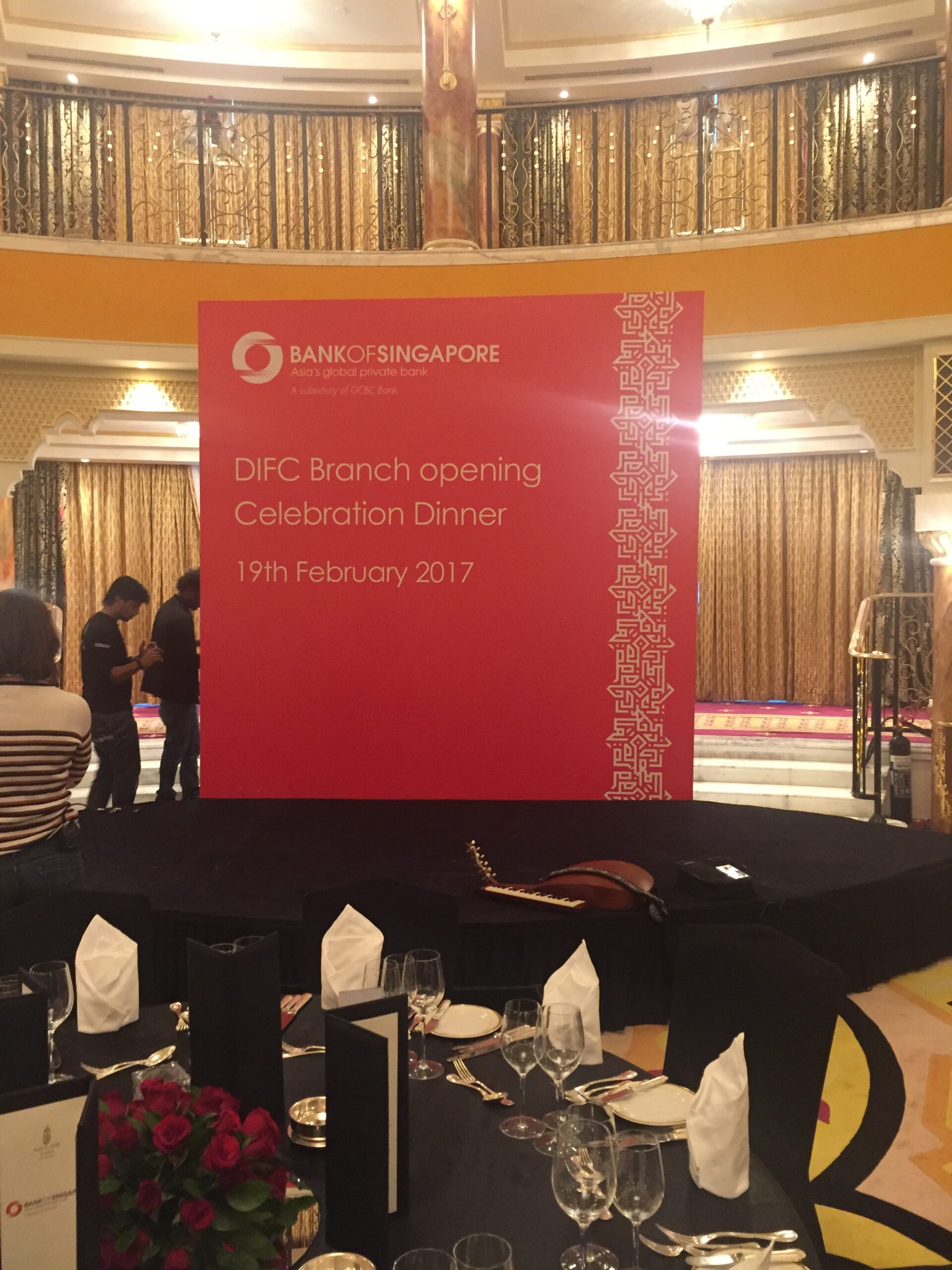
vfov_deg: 61.7
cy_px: 635
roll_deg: +1.2
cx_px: 476
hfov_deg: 48.2
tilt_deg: -1.9
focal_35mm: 29
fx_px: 1063
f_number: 2.2
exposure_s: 1/17
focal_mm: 4.15
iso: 250
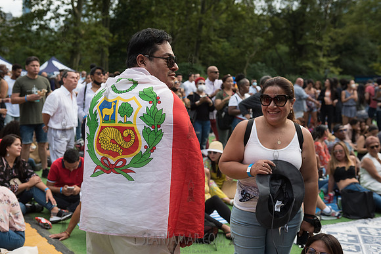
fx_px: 476
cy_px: 127
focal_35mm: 45
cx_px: 190
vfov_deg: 29.9
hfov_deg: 43.6
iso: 500
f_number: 4.5
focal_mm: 45
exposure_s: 1/800
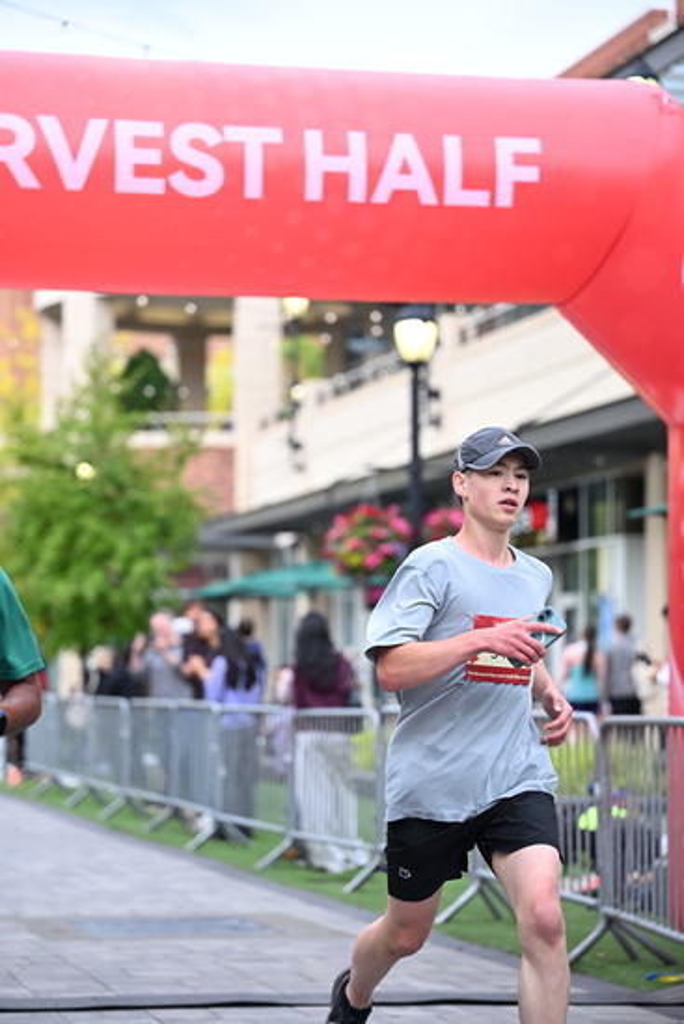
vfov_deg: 21.2
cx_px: 342
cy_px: 512
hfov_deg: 14.3
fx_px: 2734
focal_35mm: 96
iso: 1000
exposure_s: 1/1600
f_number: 2.8
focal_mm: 96
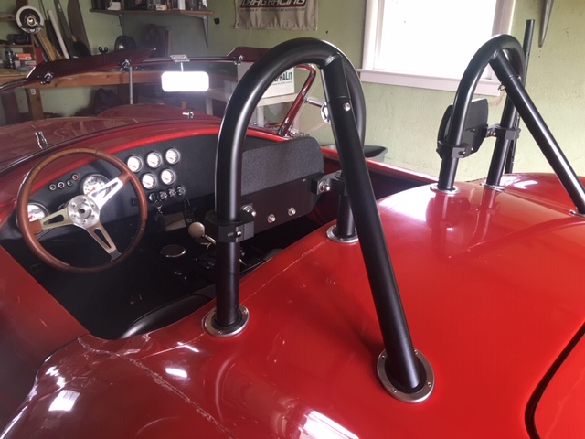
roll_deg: -1.7
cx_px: 292
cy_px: 220
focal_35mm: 29
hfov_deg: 61.7
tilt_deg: -20.8
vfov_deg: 48.2
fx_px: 490
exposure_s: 1/15
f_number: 2.2
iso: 32
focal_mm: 4.15
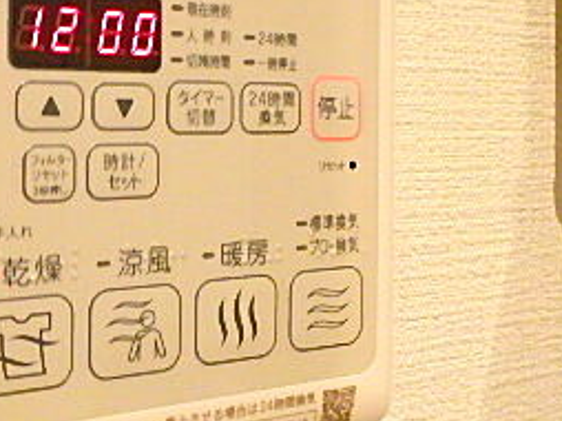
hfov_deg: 34.8
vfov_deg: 27.3
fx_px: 860
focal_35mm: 53
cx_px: 95
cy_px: 137
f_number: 3.5
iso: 800
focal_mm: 3.7
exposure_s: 1/25
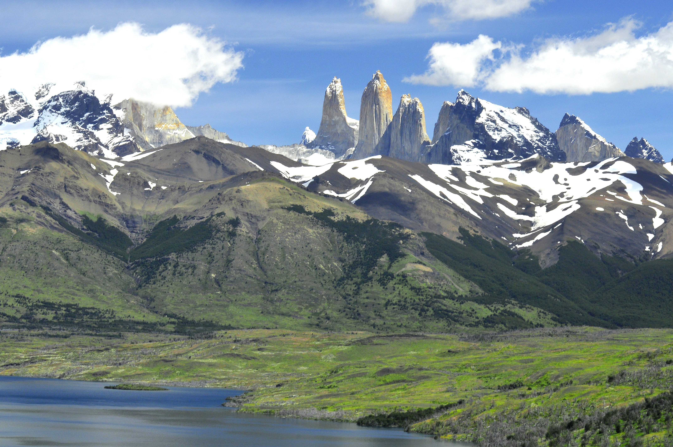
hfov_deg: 17.5
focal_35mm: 117
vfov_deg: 11.7
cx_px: 336
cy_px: 224
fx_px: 2185
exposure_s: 1/125
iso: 400
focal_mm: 78
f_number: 16
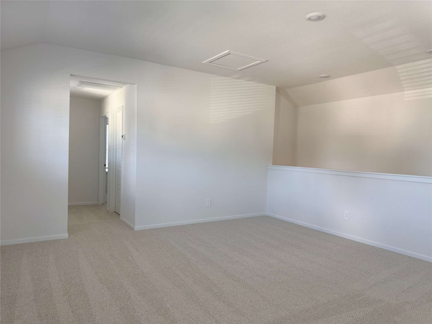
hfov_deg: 71.6
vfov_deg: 56.8
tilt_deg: -1.6
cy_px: 162
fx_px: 300
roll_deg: -1.3
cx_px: 216
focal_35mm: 24
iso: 200
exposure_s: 1/120
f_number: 1.78
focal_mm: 6.76
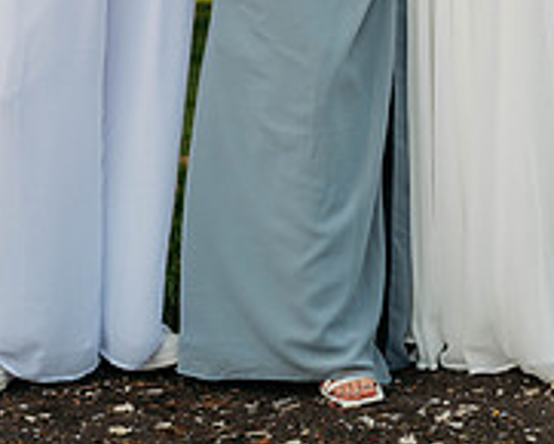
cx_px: 311
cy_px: -230
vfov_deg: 9.2
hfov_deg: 11.8
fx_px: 2674
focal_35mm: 163
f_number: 4
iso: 100
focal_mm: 70
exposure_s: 1/320
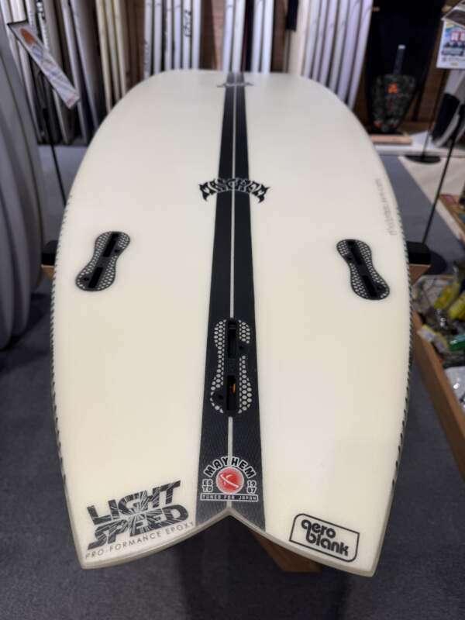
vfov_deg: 71.6
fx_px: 430
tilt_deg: -38.5
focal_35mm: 24
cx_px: 232
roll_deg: -1.0
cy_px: 310
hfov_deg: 56.8
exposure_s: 1/226
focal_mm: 6.76
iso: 64
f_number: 1.78
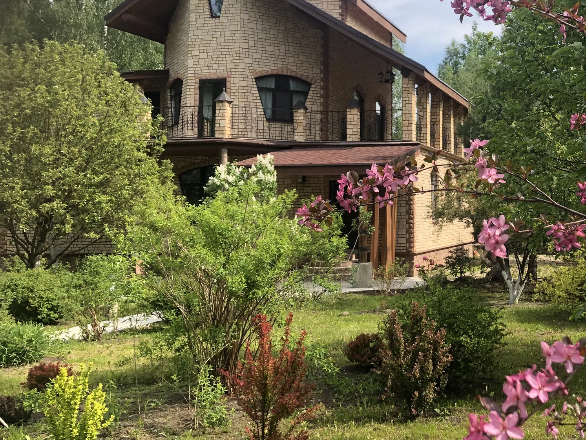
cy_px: 157
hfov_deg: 40.5
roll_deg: -0.1
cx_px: 460
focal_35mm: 45
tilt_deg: +2.8
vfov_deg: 32.0
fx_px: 762
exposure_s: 1/960
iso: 20
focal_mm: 3.99
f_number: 1.8
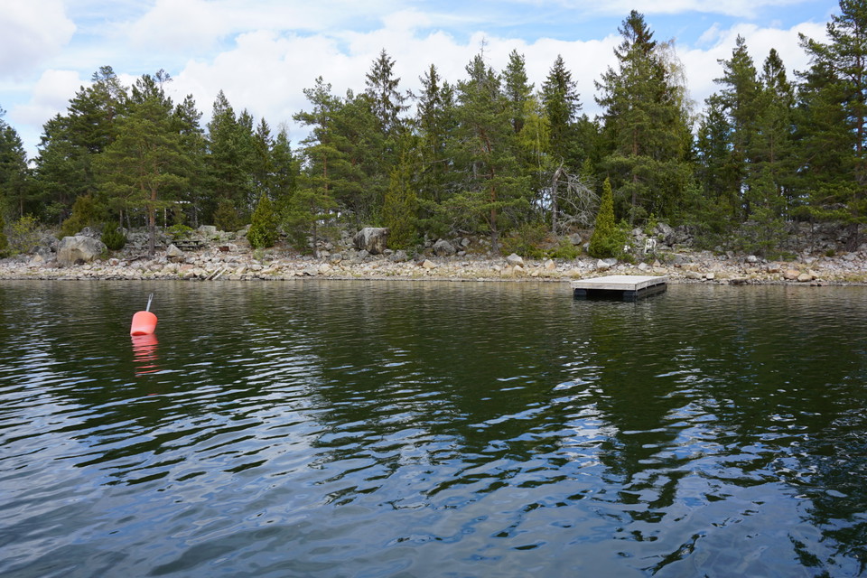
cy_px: 289
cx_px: 434
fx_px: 686
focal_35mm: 28
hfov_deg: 64.6
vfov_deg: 45.7
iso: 100
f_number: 9
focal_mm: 19
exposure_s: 1/100
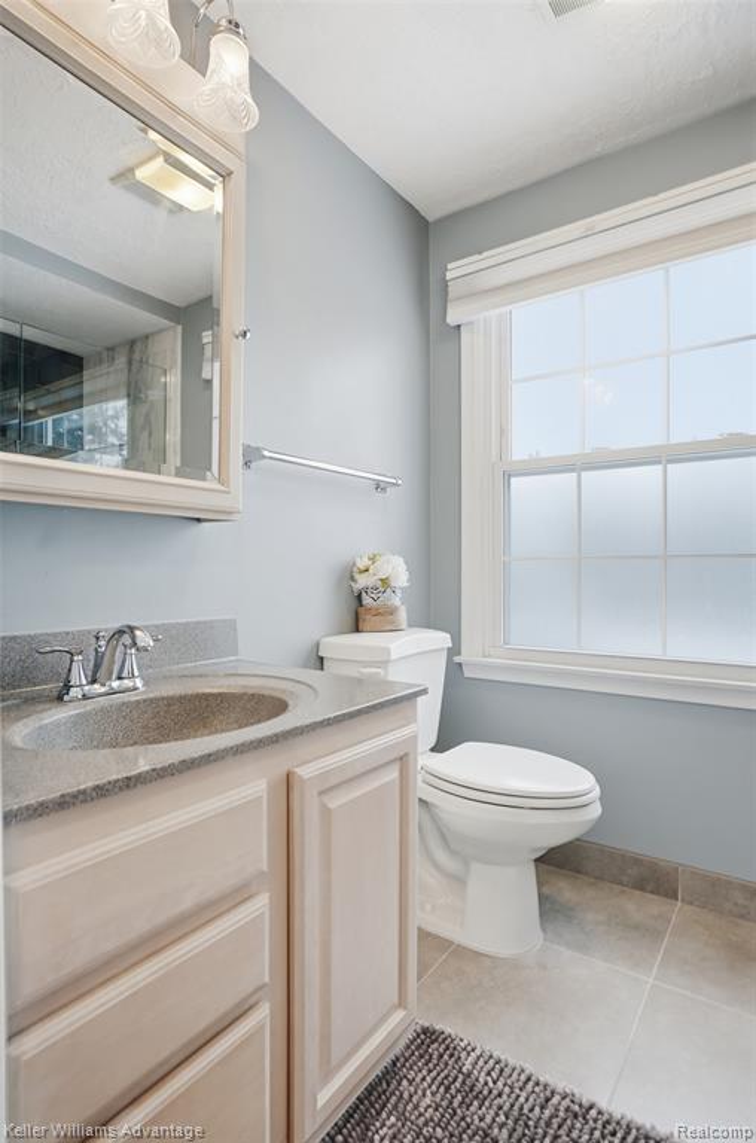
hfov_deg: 67.1
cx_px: 378
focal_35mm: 18
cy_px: 572
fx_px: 570
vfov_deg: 90.1
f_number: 8
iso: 2000
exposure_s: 1/2500
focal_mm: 18
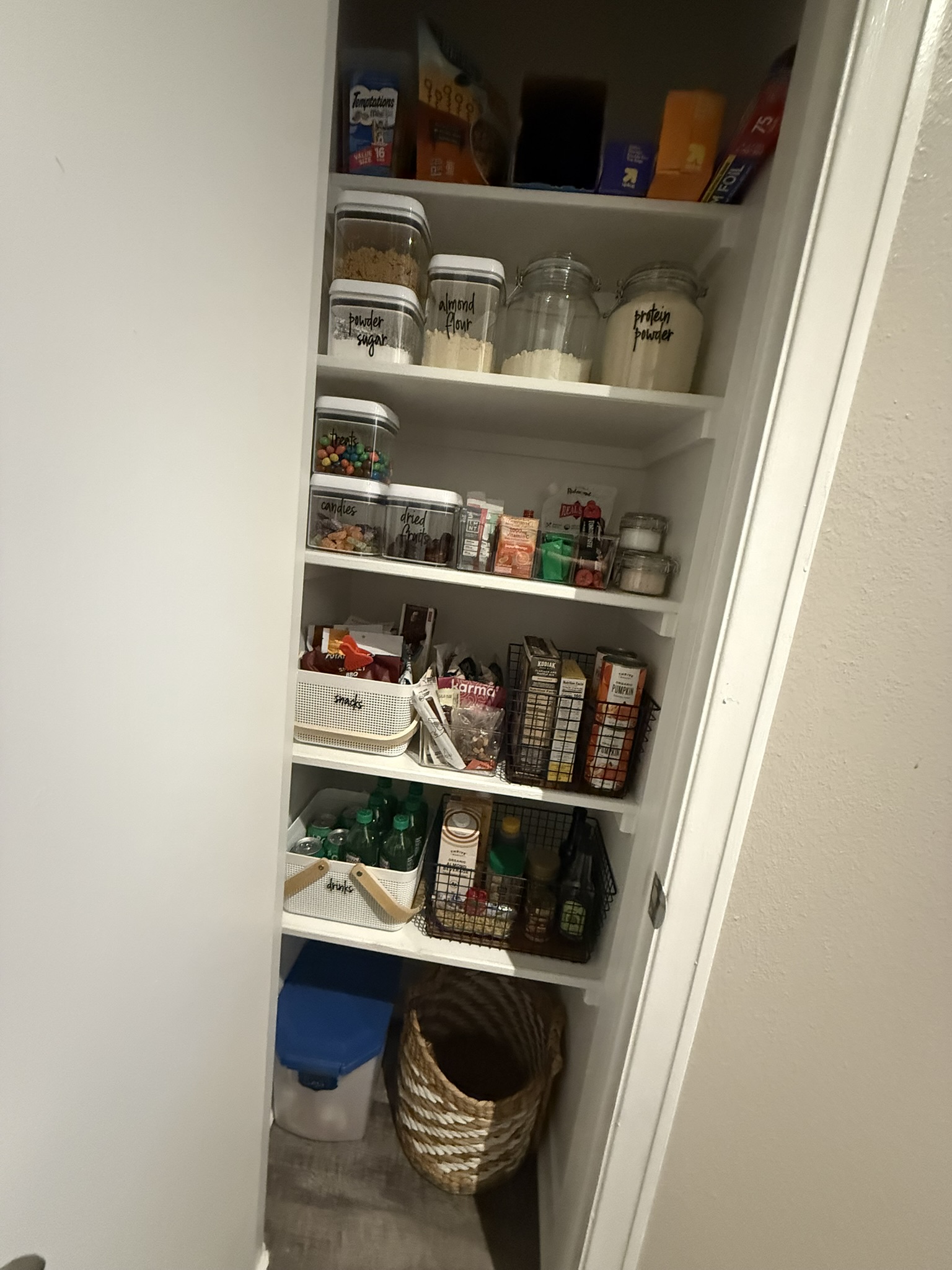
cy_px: 635
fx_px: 513
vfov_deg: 102.1
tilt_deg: -11.1
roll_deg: -6.5
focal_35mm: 14
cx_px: 476
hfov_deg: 85.7
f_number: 2.2
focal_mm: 2.22
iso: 1000
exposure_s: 1/40
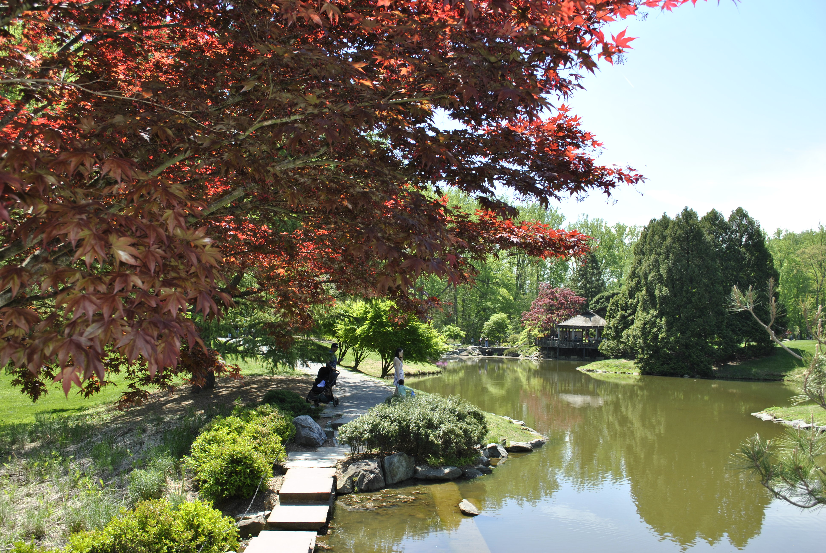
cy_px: 276
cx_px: 413
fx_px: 689
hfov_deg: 61.9
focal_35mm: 30
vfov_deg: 43.7
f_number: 7.1
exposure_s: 1/200
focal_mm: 20
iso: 100
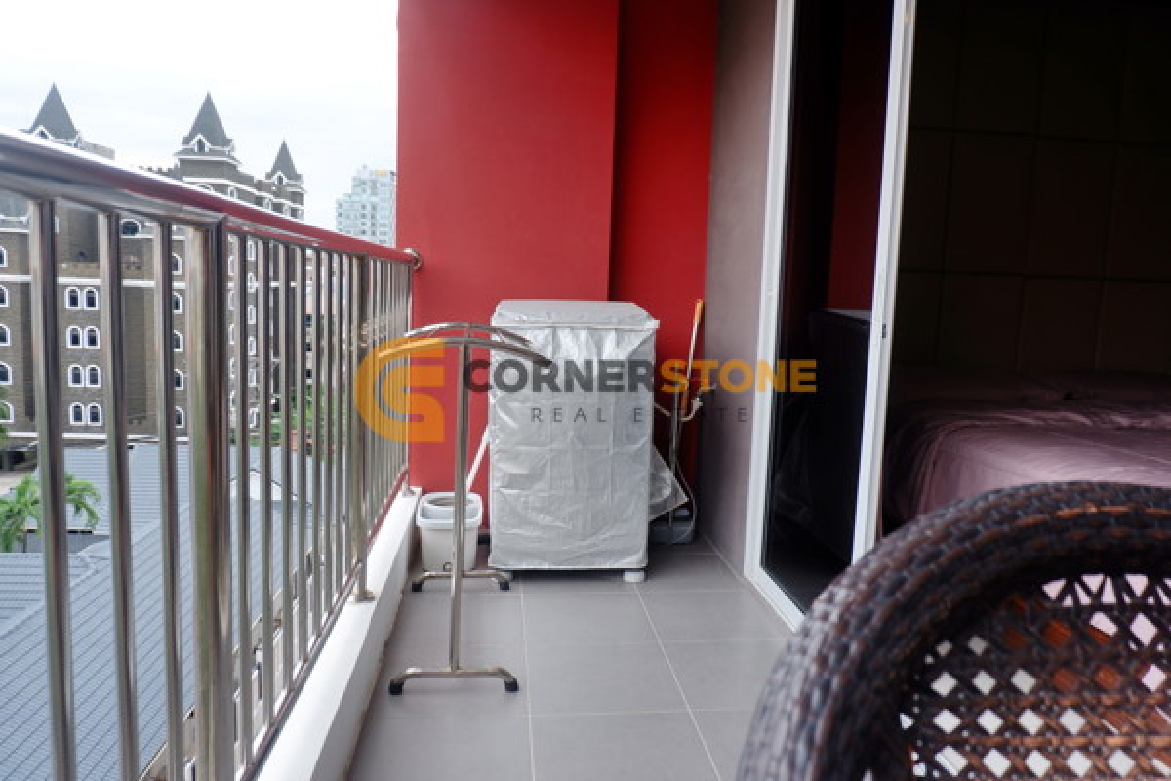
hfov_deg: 73.7
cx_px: 586
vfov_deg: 53.1
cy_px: 390
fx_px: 781
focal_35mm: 24
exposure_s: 1/125
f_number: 3.5
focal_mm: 16
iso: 200
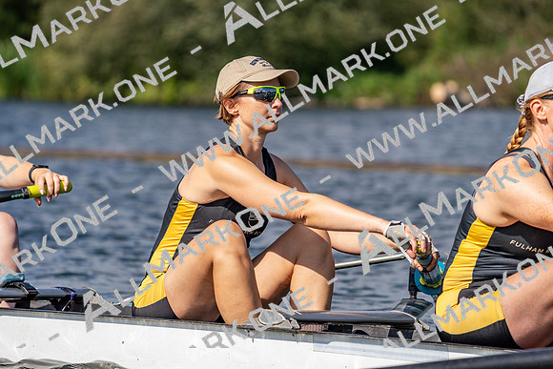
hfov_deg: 7.9
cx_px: 276
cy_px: 184
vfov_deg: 5.3
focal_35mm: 259
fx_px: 3979
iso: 160
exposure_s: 1/1600
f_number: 5.6
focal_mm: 259
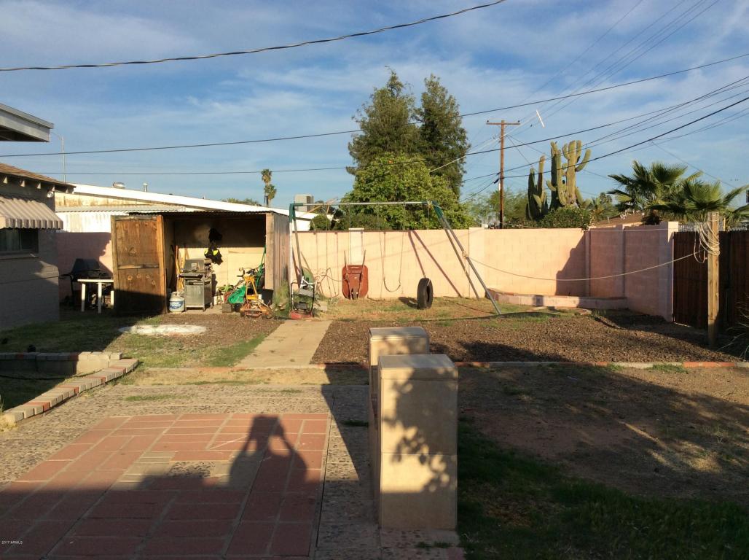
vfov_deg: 44.1
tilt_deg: -2.4
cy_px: 280
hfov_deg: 56.9
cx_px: 374
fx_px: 691
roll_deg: +2.2
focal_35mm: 32
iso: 32
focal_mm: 3.3
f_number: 2.4
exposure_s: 1/1431
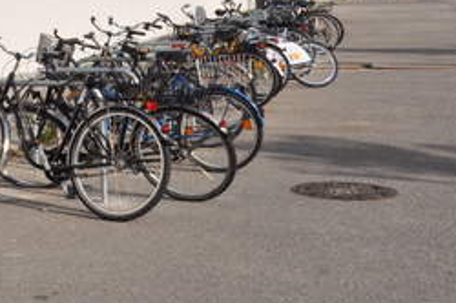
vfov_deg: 14.3
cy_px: -76
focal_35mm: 92
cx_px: -71
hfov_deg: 20.9
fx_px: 1164
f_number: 20
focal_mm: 24
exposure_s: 1/400
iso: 640
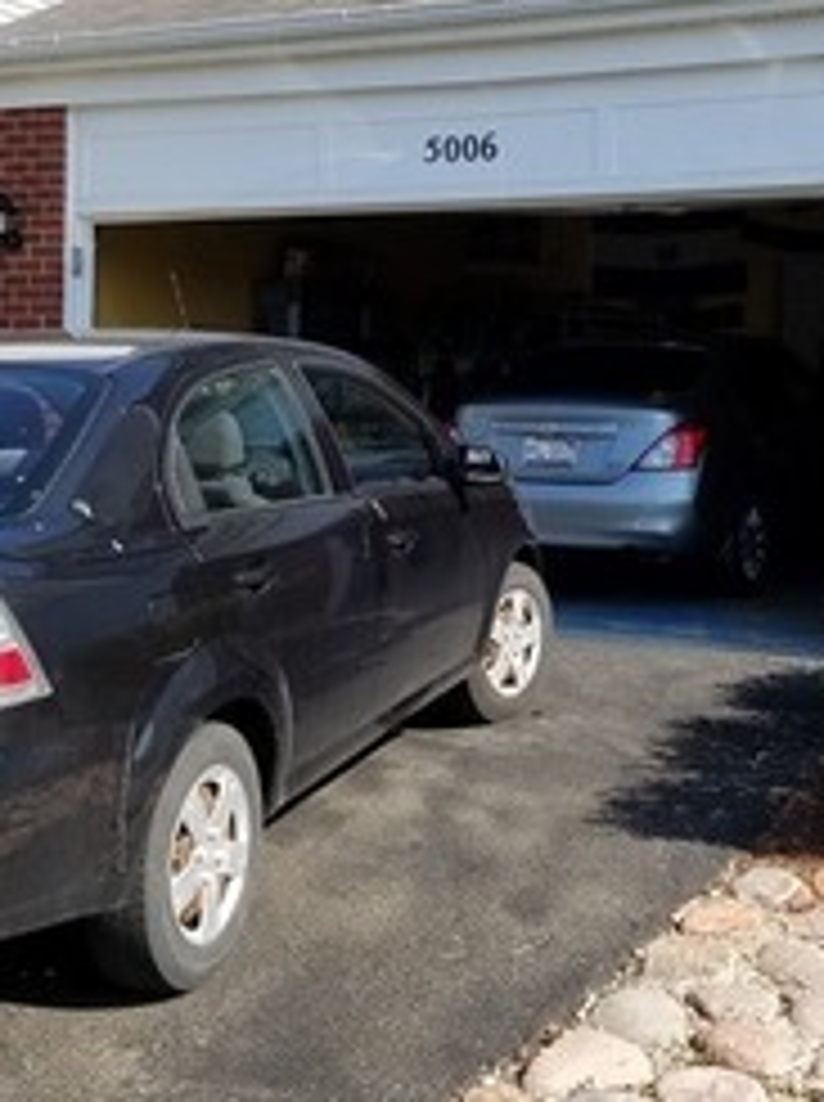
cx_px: 585
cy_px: 351
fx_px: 1687
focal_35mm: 53
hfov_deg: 27.2
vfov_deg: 35.8
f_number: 1.7
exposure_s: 1/1612
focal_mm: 4.25
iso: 50
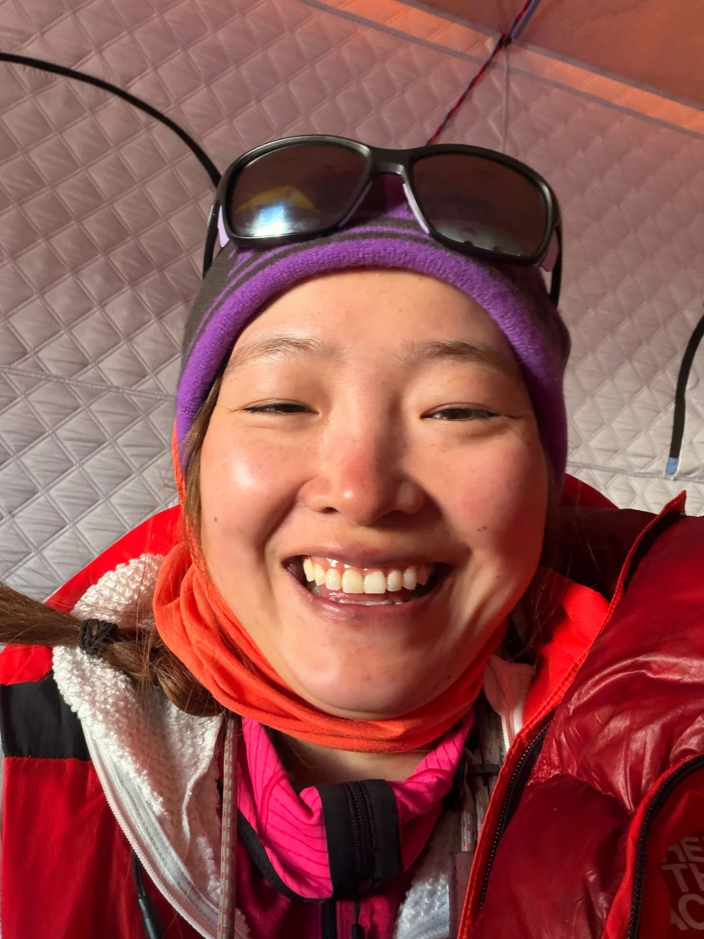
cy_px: 470
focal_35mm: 30
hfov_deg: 46.8
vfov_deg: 60.0
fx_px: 813
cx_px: 352
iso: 125
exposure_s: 1/60
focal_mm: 2.71
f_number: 1.9
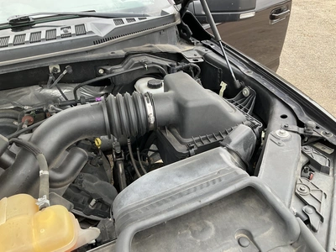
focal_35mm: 29
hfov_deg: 61.7
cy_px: 126
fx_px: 281
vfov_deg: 48.2
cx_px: 168
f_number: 1.8
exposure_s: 1/122
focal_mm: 3
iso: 25
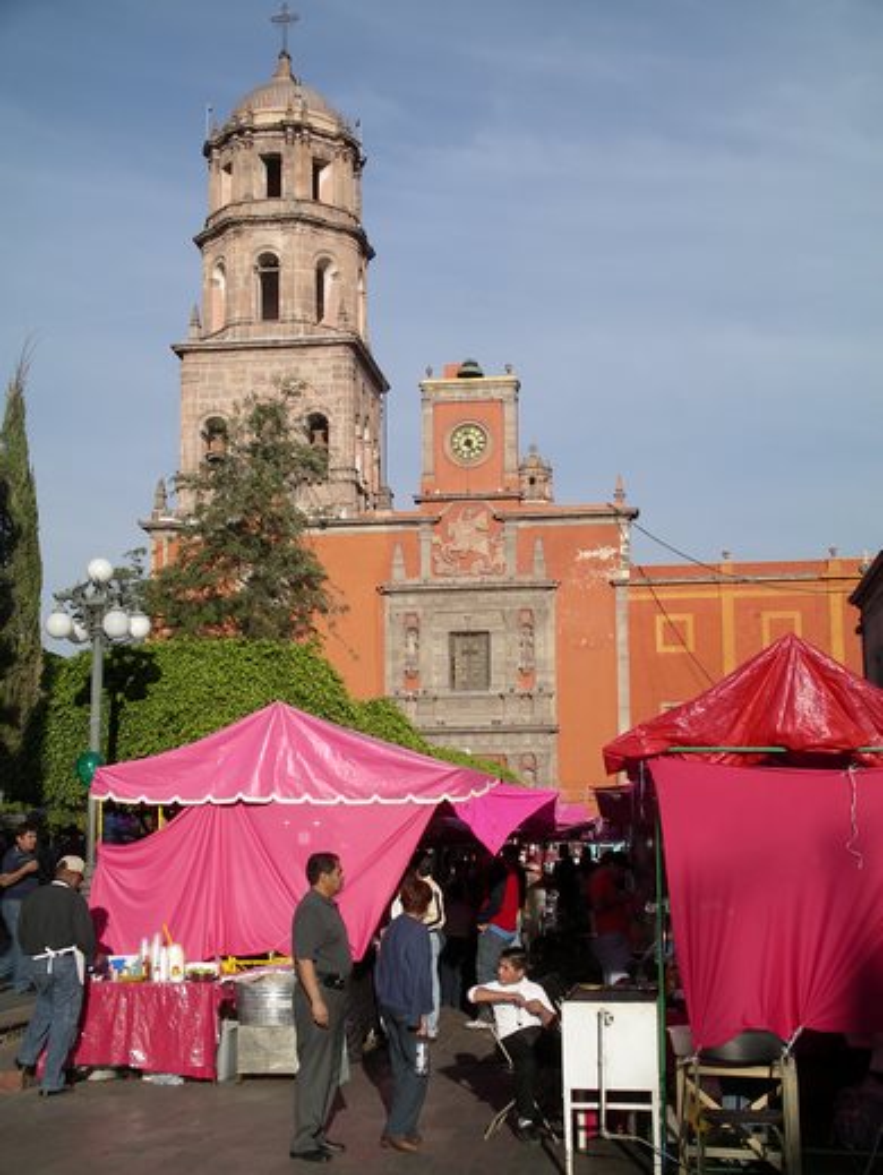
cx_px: 442
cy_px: 588
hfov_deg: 28.1
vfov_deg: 36.8
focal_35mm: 52
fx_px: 1766
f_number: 6
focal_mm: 10.9
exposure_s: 1/320
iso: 80
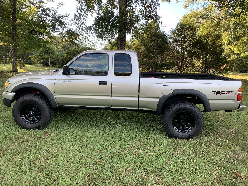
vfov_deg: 53.1
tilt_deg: -7.2
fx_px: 186
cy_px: 93
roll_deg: -1.0
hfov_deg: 67.3
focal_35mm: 26
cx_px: 124
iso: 25
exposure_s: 1/122
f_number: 1.8
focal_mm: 4.25
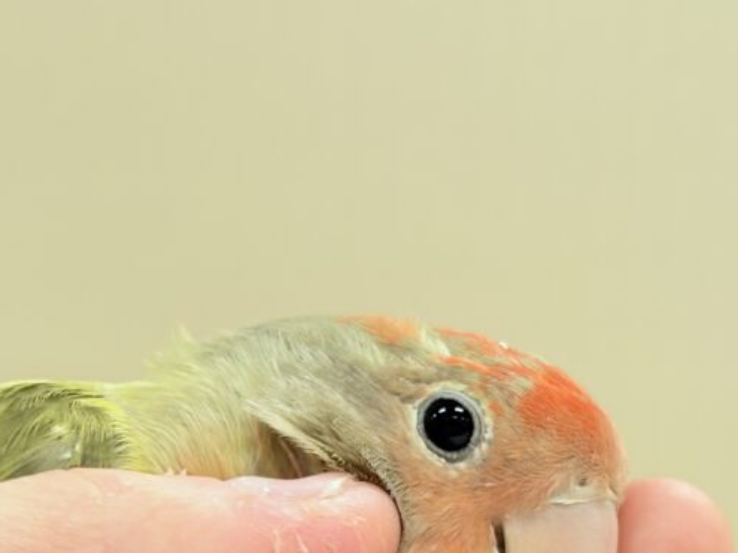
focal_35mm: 126
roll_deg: +0.0
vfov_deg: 11.5
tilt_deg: -5.2
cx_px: 343
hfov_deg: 15.6
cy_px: 641
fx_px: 2686
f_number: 1.6
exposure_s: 1/84
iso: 50
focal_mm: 5.96
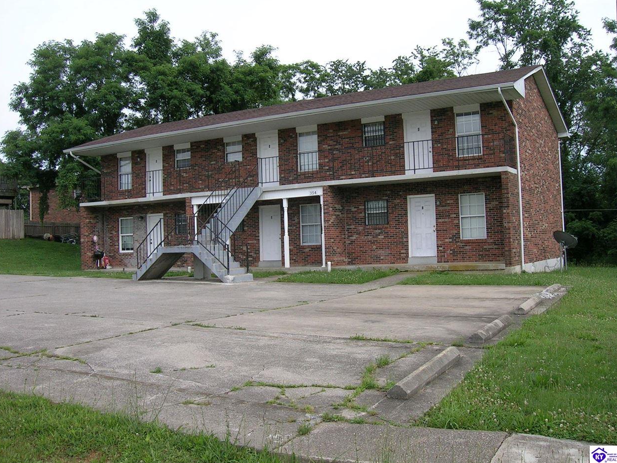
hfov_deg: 51.4
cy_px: 227
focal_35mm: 36
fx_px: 642
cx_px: 312
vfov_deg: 39.7
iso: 50
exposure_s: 1/168
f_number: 4.8
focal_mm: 5.4
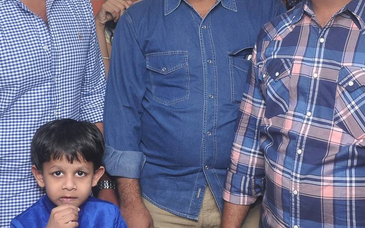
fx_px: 547
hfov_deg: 36.7
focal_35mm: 55
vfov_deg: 22.9
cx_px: 138
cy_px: 18
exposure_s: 1/125
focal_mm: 18
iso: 800
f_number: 7.1
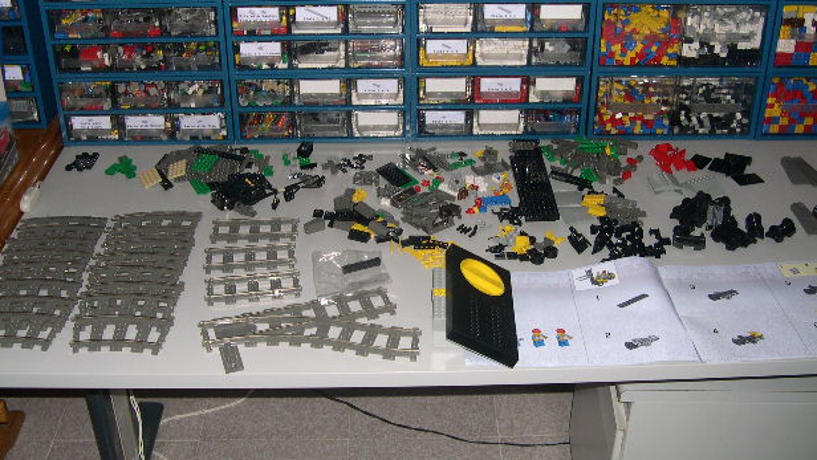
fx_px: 932
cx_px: 402
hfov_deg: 47.3
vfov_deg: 27.7
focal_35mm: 43
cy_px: 182
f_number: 2.8
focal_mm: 8
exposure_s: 1/60
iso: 100
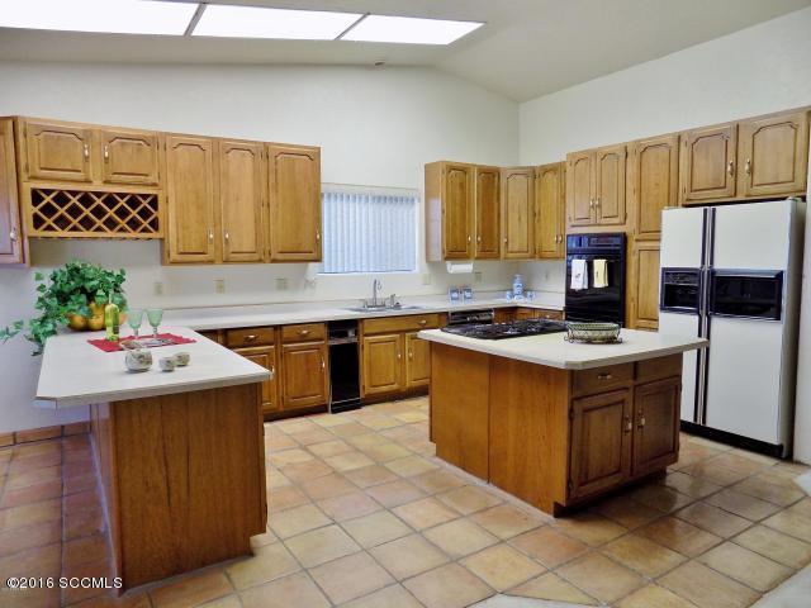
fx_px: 539
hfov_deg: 73.9
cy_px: 304
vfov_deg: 58.9
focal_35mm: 23
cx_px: 406
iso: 125
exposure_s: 1/30
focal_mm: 4
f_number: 3.1
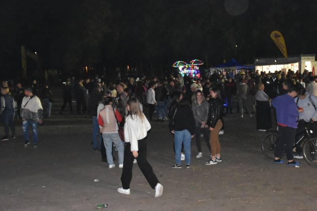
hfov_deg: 37.9
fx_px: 462
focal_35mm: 52
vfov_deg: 25.7
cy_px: 106
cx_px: 158
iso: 6400
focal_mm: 35
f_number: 4.2
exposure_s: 1/60
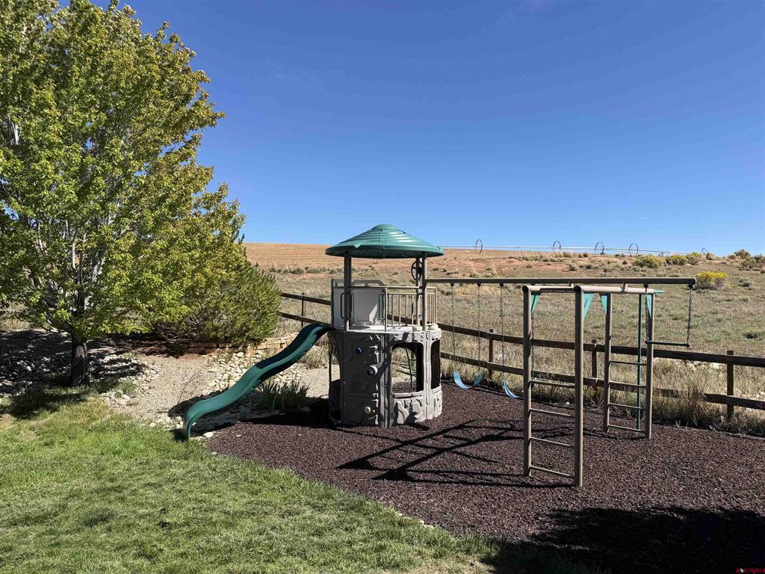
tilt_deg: -0.6
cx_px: 382
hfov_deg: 71.6
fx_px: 530
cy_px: 287
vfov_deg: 56.8
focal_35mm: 24
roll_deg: -0.5
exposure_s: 1/3425
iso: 80
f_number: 1.78
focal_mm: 6.76
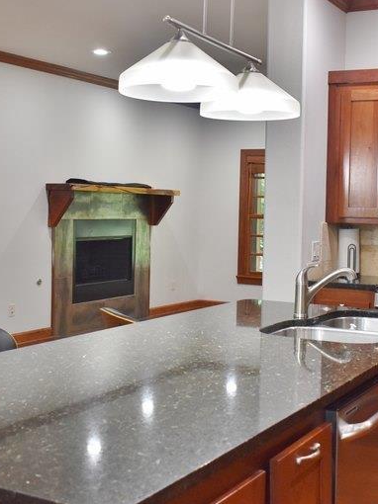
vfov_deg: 36.8
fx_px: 758
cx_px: 213
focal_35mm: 52
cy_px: 223
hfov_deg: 28.0
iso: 800
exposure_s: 1/60
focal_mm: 18
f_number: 3.5
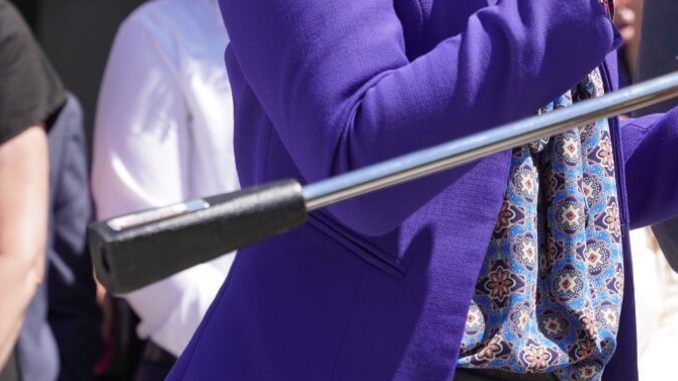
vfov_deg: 5.5
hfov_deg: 9.9
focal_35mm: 217
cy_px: -131
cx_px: 581
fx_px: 3909
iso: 100
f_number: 4.5
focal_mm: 60.4
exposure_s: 1/500
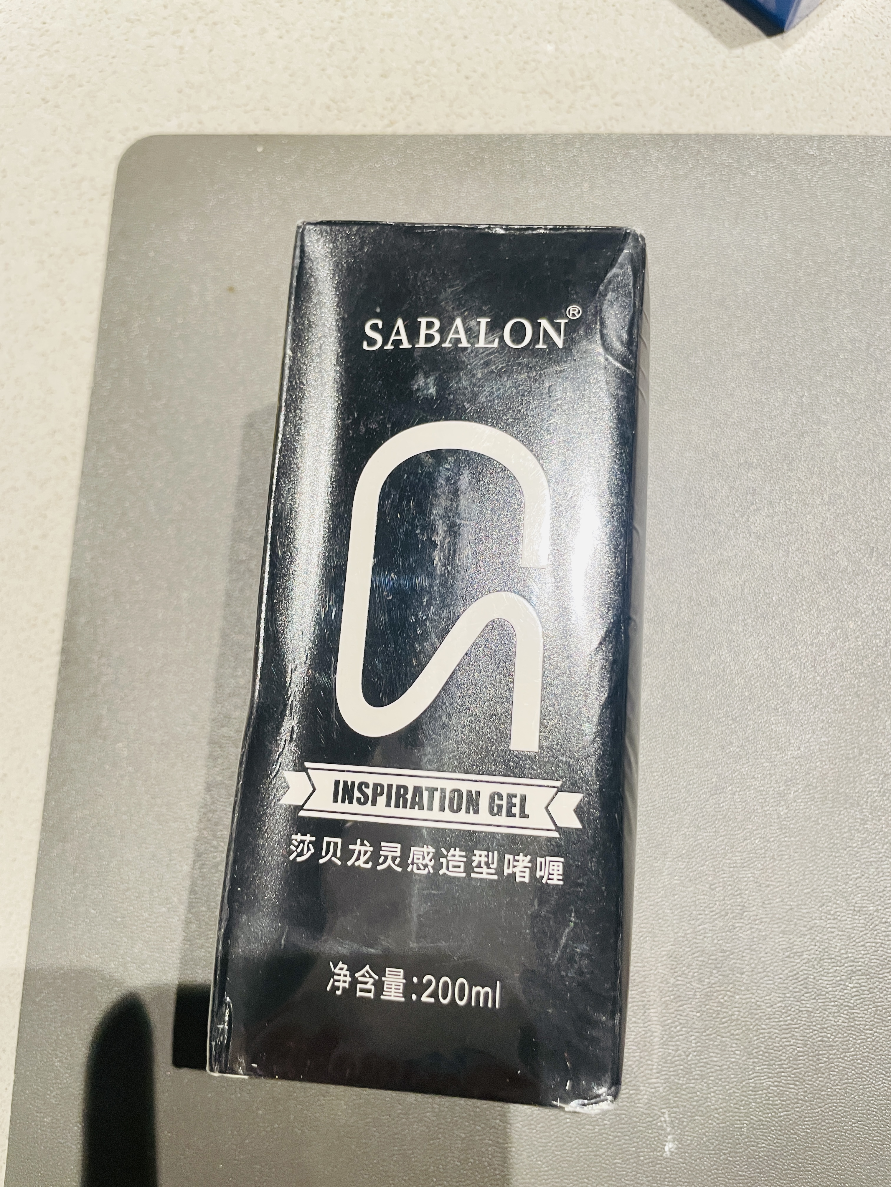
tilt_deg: -77.8
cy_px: 594
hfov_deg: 53.1
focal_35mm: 26
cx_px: 446
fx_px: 892
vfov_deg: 67.3
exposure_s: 1/50
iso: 200
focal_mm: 4.2
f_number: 1.6
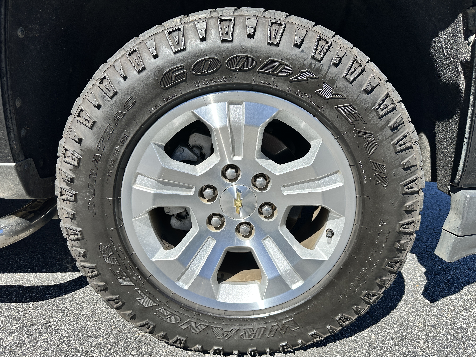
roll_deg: -0.2
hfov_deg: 71.6
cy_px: 178
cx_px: 238
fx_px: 330
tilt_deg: -18.3
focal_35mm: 24
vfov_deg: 56.8
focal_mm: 6.86
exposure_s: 1/2155
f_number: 1.78
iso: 80
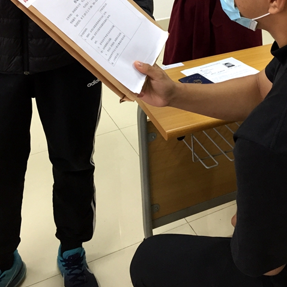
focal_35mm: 50
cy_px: 22
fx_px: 469
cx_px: 178
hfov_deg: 33.9
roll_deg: +1.5
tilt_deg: -16.3
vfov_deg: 32.2
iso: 125
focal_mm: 4.15
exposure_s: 1/33
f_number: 2.2
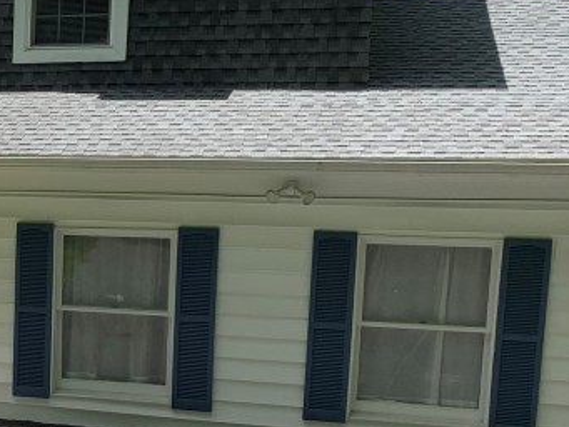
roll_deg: +0.6
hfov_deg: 22.7
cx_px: -142
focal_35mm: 78
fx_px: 1283
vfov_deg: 18.8
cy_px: 332
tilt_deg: -9.0
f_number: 1.8
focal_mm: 4.25
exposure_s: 1/669
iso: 25
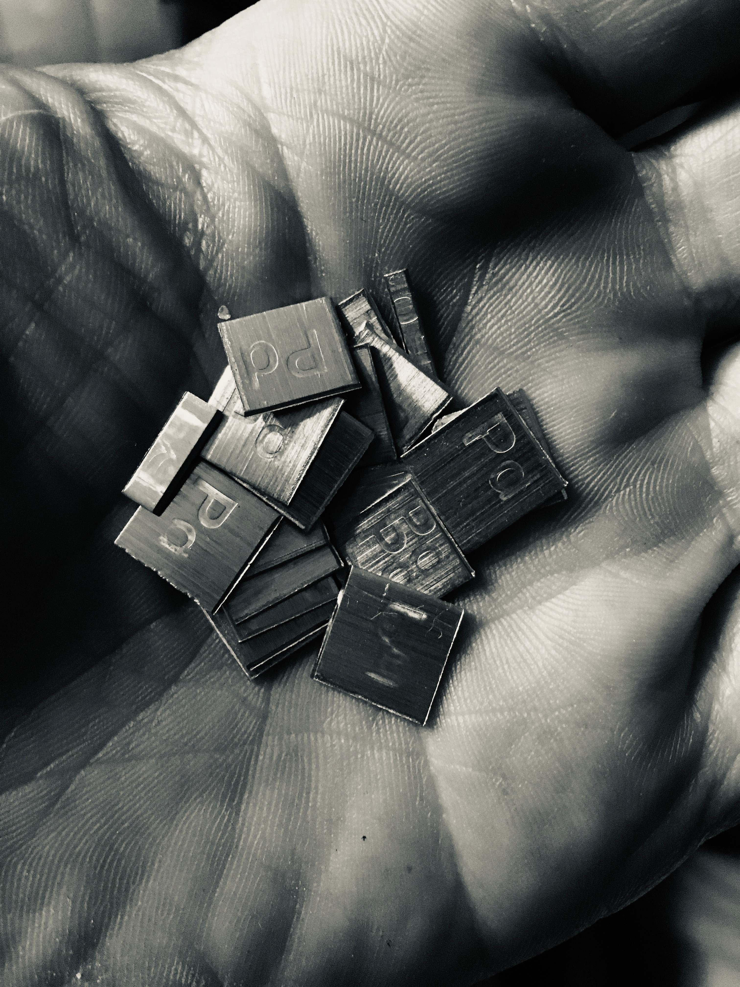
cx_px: 370
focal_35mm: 29
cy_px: 494
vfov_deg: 61.7
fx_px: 827
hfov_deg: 48.2
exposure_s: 1/17
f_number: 2.2
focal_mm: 4.15
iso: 500
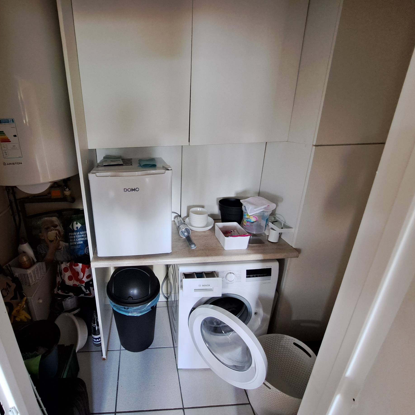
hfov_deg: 85.5
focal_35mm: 16
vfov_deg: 87.4
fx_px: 217
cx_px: 152
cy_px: 213
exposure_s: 1/25
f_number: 2.2
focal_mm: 1.74
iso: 250
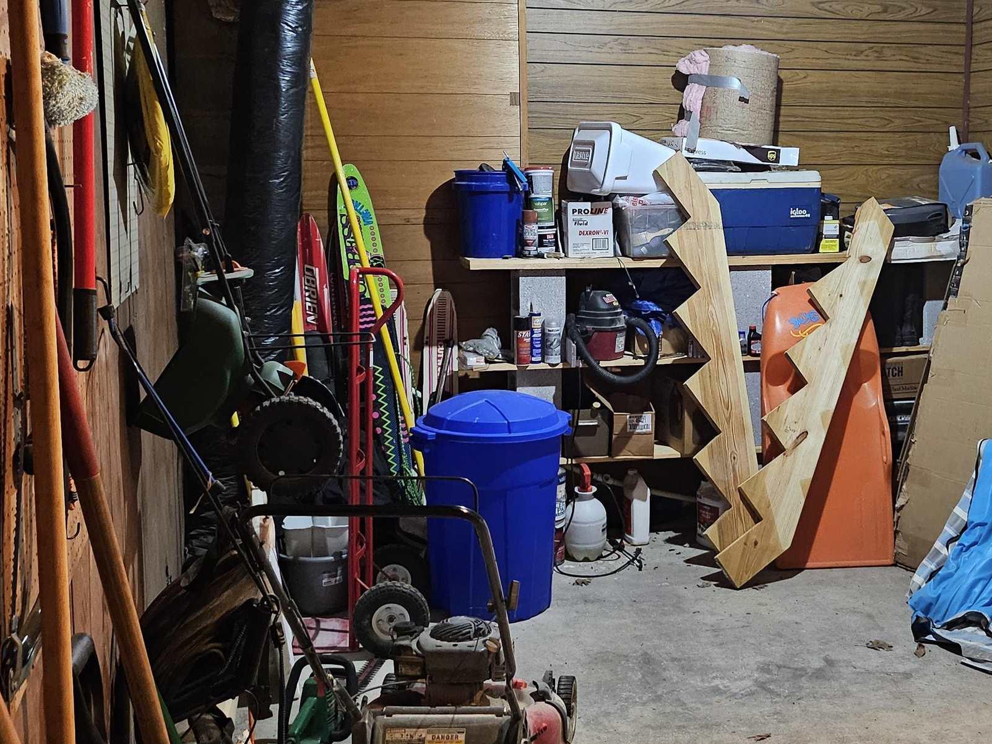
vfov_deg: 31.5
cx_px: 674
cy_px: 347
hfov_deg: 40.6
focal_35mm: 46
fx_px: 1318
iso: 640
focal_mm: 5
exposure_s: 1/24
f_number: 1.8
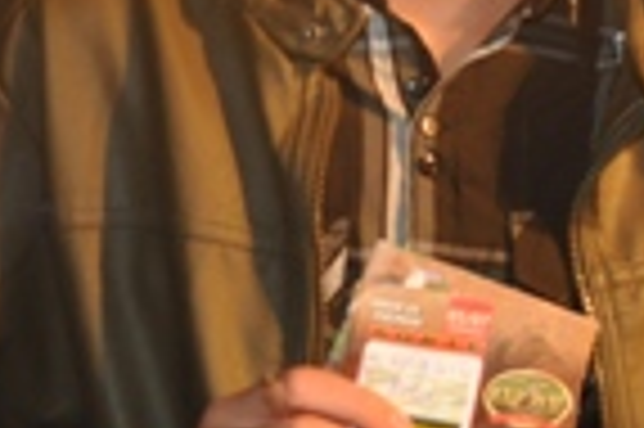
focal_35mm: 121
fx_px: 2162
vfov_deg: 11.2
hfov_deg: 16.3
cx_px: 757
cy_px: 47
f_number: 3.5
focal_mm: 18
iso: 800
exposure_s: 1/60
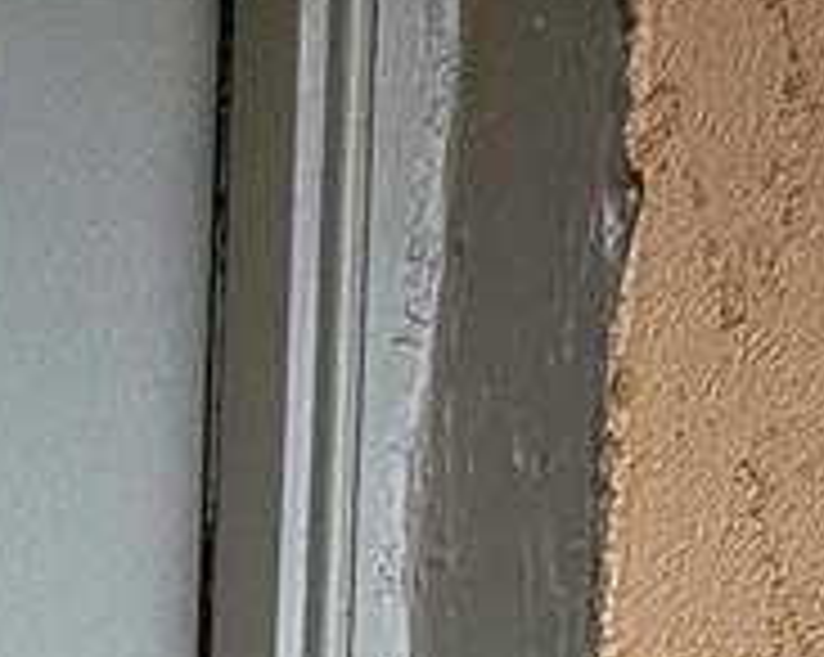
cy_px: 2308
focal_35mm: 154
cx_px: -1135
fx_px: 3752
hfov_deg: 10.7
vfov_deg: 7.8
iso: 50
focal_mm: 5
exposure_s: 1/529
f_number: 1.8
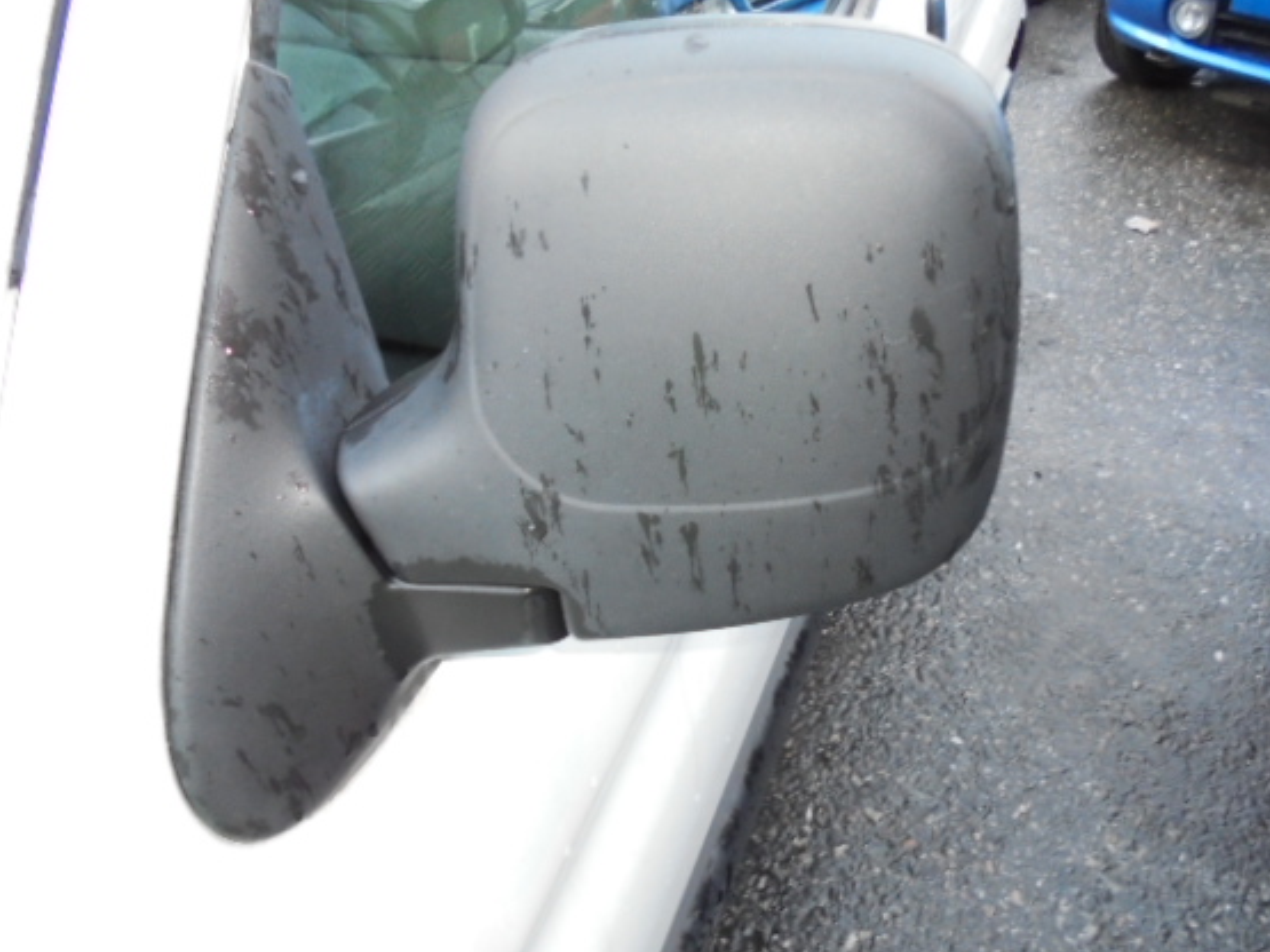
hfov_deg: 59.8
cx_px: 712
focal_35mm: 30
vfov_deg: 46.7
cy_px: 442
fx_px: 1100
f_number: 3.5
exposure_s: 1/30
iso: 400
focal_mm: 4.6
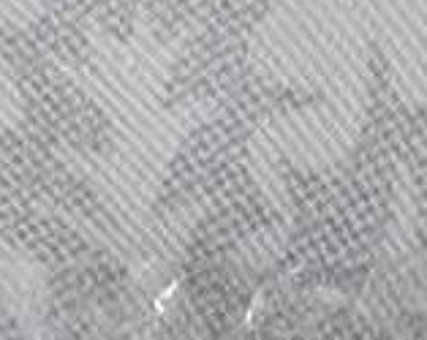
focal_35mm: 168
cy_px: 639
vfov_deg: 8.7
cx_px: 936
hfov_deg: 10.3
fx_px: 2119
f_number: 1.7
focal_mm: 3.71
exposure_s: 1/50
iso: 64
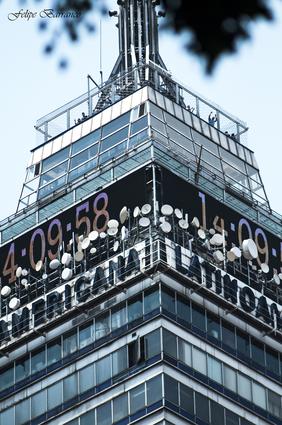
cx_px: 141
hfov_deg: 4.6
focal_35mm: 300
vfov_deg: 6.9
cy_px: 212
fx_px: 3534
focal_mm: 200
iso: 200
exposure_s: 1/2000
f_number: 3.5
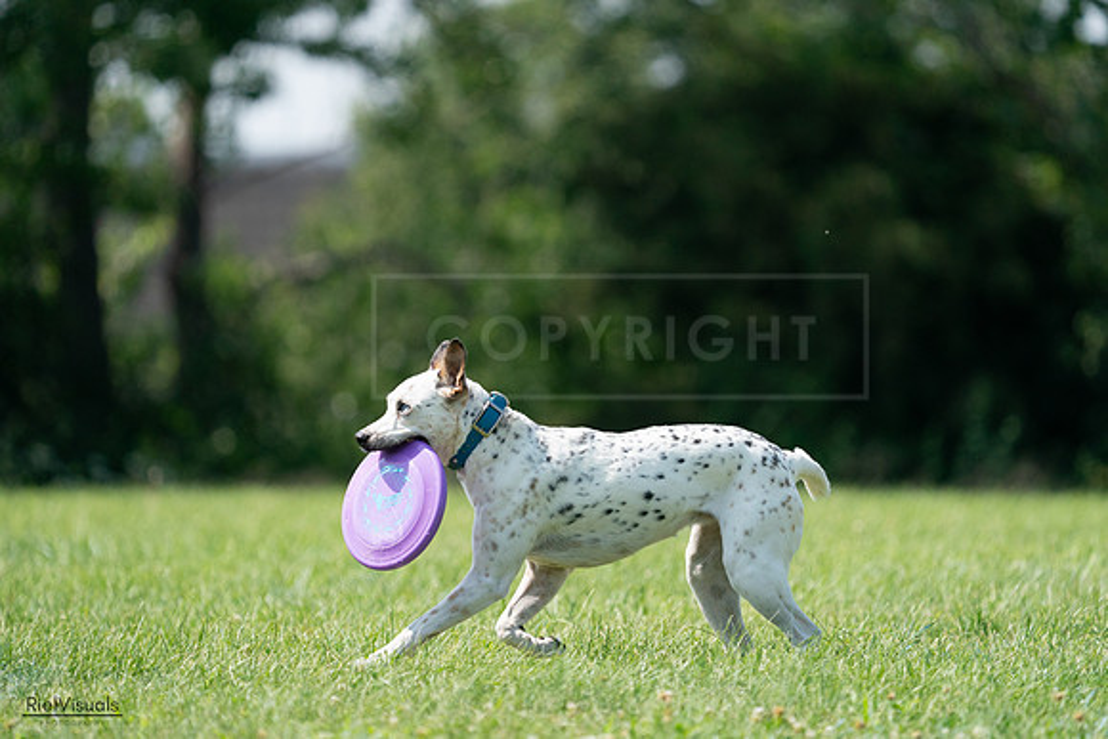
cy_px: 370
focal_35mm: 422
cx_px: 554
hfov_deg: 4.9
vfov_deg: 3.3
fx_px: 12991
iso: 1000
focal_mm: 422
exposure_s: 1/4000
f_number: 6.3
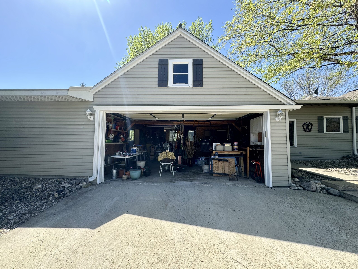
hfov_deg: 102.1
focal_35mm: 14
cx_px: 179
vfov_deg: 85.7
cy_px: 134
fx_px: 145
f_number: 2.2
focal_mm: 2.22
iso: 40
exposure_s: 1/561
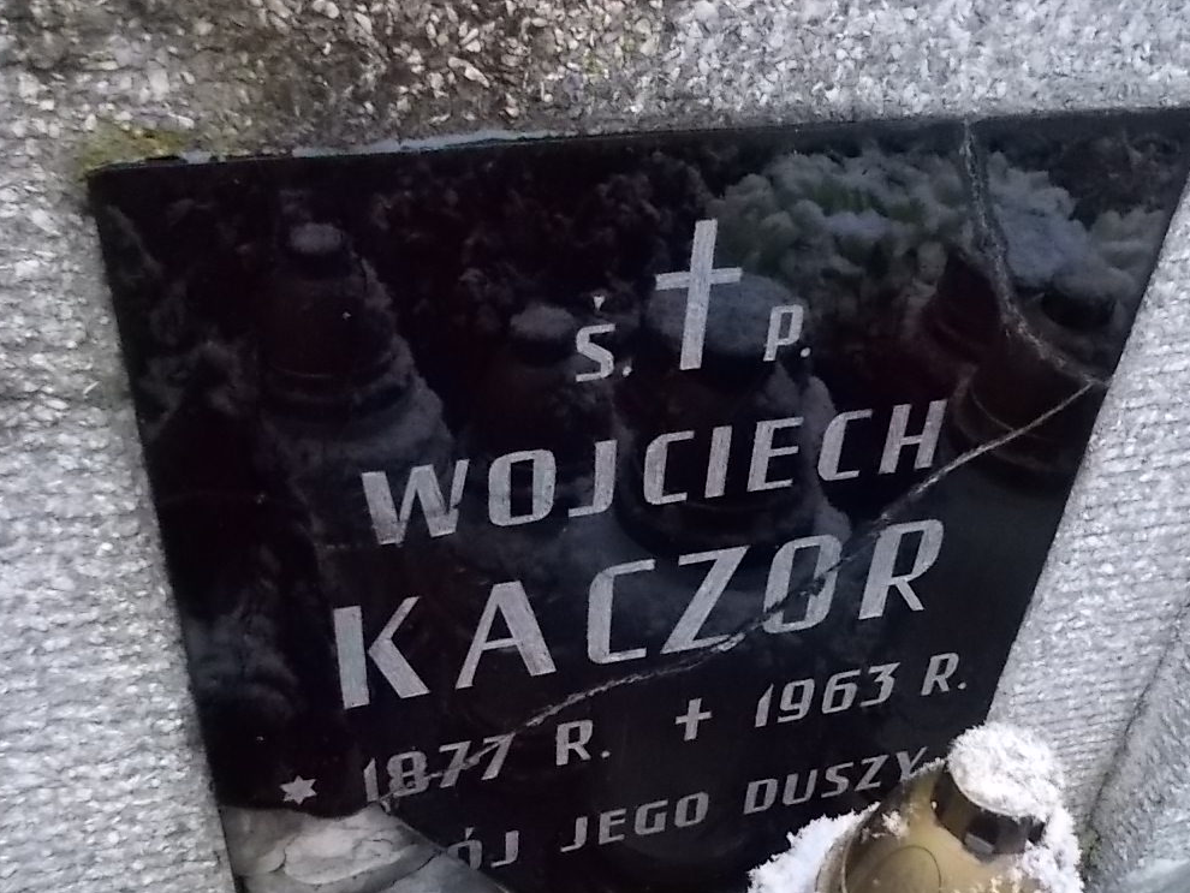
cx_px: 679
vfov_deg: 34.0
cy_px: 611
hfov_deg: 44.7
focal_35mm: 42
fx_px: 1444
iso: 400
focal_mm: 4.6
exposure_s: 1/40
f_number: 3.2
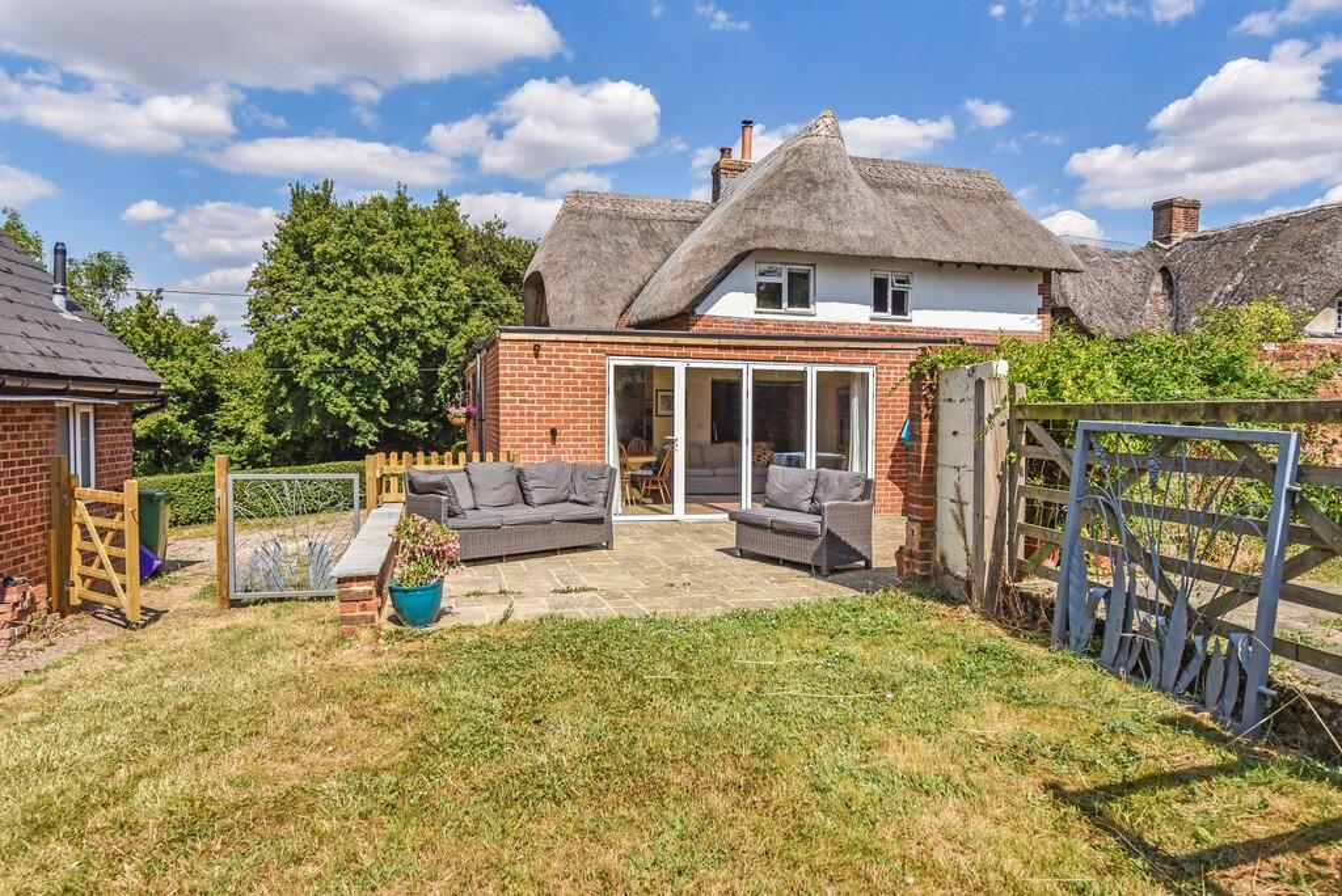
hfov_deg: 78.5
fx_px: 821
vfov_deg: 57.3
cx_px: 671
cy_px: 448
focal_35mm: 22
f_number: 9
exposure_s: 1/2000
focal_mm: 22
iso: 400
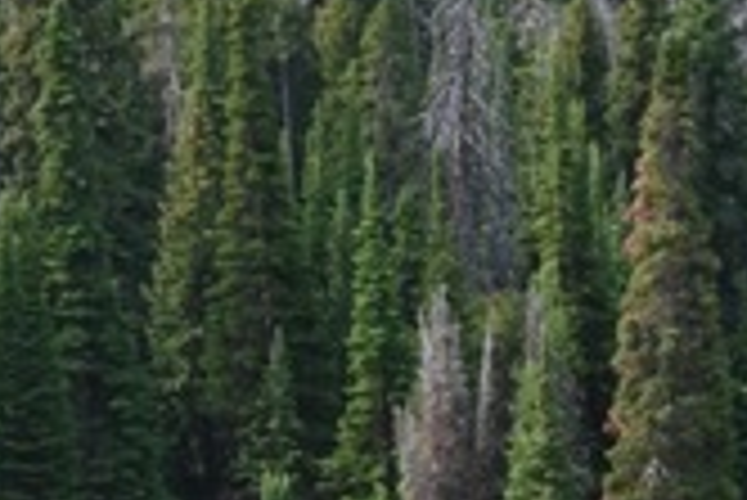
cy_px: 628
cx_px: 657
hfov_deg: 13.7
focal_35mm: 148
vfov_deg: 9.2
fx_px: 3074
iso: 1000
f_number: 4.5
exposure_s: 1/3200
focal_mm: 44
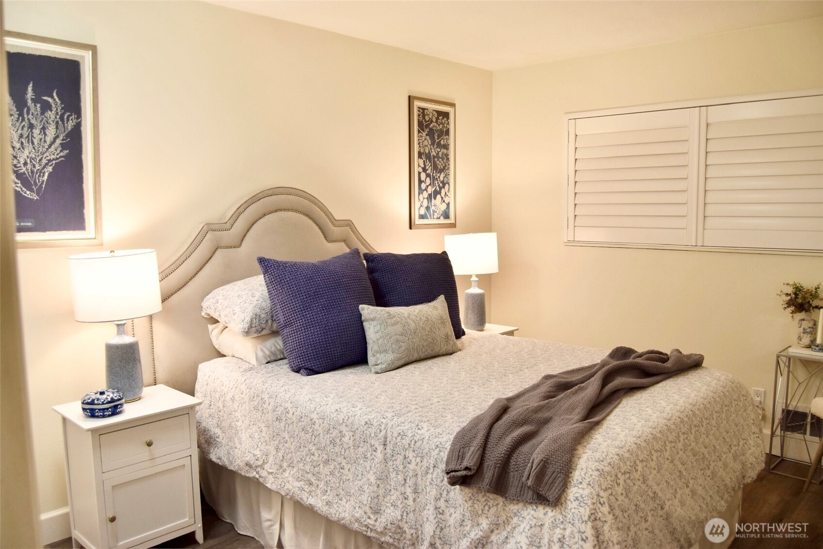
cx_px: 412
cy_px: 274
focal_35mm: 27
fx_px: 617
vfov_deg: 47.9
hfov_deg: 67.4
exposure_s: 1/100
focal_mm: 18
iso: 400
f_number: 5
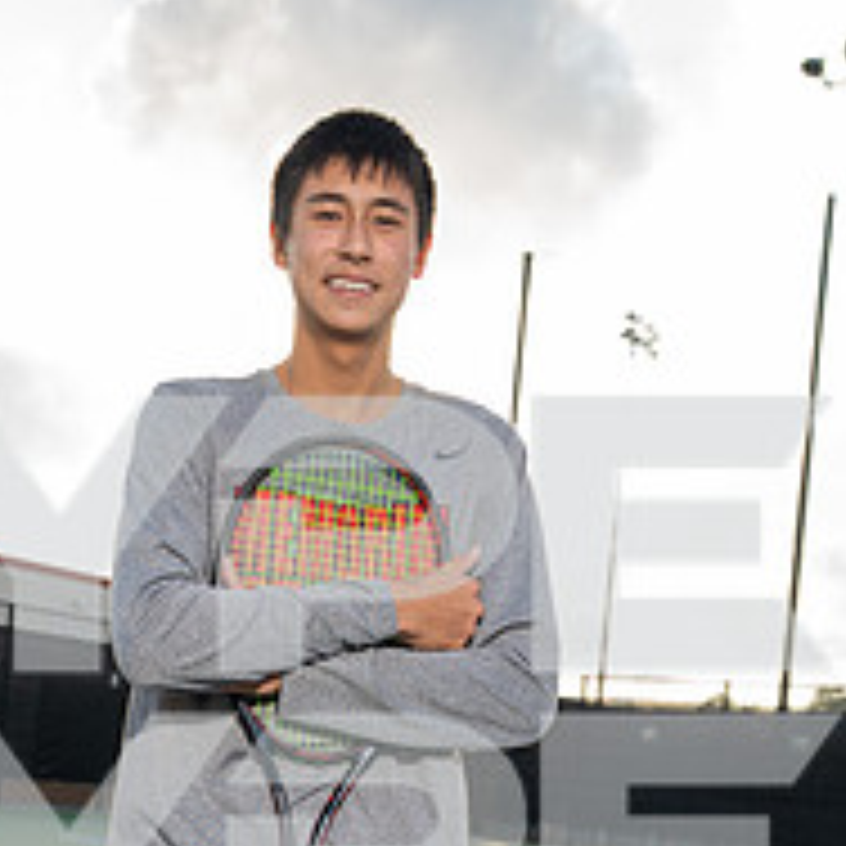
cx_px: 176
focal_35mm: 53
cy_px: 855
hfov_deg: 31.4
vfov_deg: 29.9
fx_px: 1465
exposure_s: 1/250
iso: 100
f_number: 4
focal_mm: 26
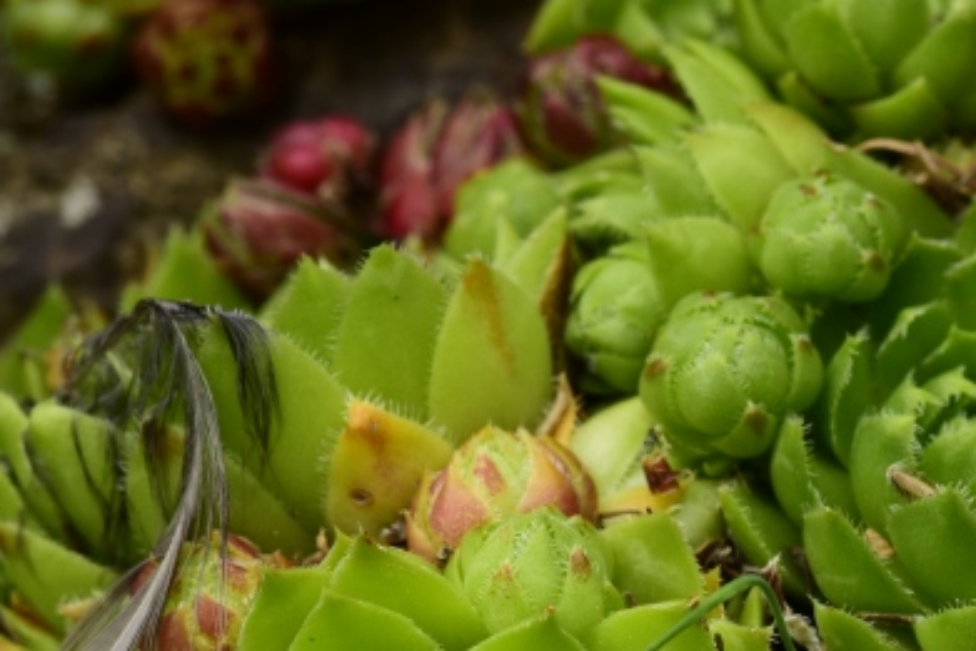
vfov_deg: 6.4
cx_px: 879
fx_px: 5831
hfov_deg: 9.5
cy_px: 571
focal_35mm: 215
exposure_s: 1/200
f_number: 20
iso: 800
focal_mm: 105
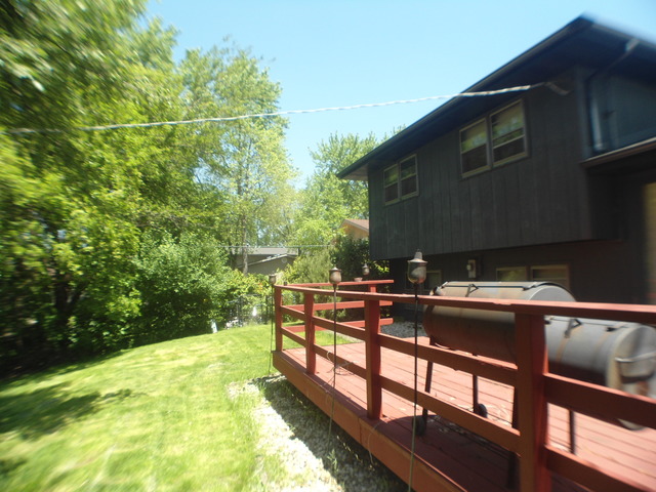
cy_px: 246
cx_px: 328
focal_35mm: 31
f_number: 3
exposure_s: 1/320
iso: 80
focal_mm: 5.6
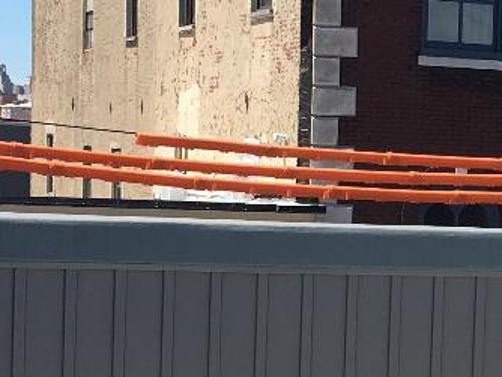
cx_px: 538
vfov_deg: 11.8
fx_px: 1814
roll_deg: -0.6
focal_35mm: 125
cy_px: 354
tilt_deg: -4.3
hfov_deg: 15.4
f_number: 2.2
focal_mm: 4.15
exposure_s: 1/1508
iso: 25
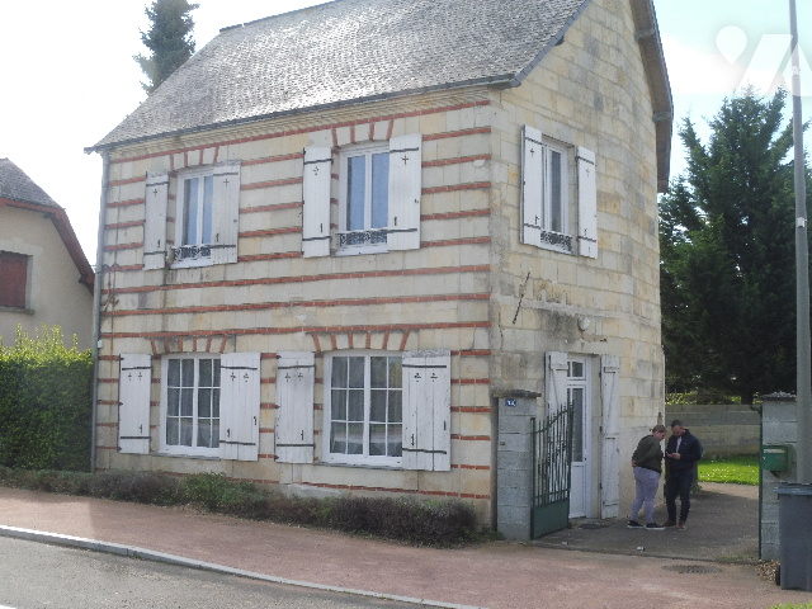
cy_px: 304
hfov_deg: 42.9
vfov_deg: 32.9
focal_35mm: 44
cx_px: 406
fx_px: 1032
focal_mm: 7.9
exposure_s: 1/320
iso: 100
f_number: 5
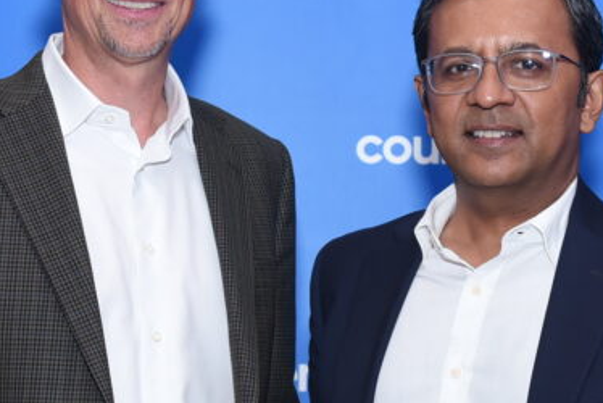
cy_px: 311
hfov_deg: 15.0
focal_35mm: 137
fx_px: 2296
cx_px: 281
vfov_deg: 10.0
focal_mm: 50
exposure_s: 1/125
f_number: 4.5
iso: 2000
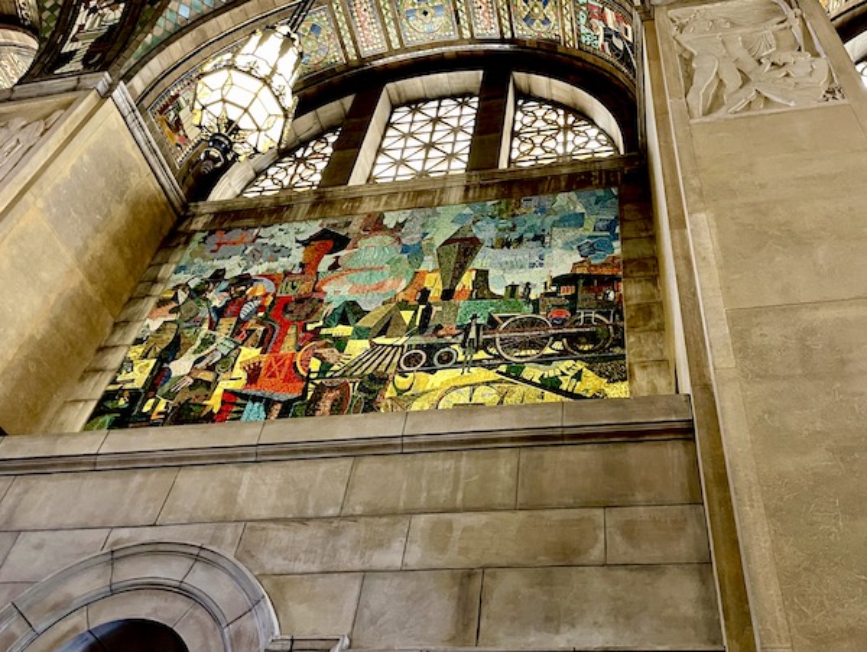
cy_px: 326
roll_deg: -5.2
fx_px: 652
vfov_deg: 53.1
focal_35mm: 26
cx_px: 434
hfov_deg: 67.3
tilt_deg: +42.7
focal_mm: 5.1
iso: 500
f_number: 1.6
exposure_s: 1/30
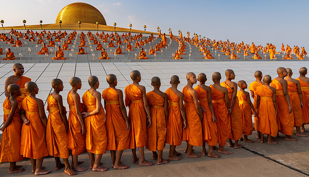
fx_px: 222
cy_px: 84
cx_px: 151
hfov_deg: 69.7
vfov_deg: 43.6
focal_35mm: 27
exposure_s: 1/200
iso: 100
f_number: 6.3
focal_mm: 24
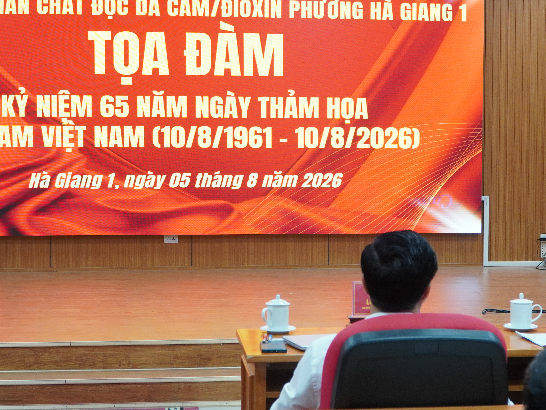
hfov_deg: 28.5
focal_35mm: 68
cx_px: 360
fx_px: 1069
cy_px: 233
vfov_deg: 21.7
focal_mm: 29
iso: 1000
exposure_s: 1/80
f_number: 4.5
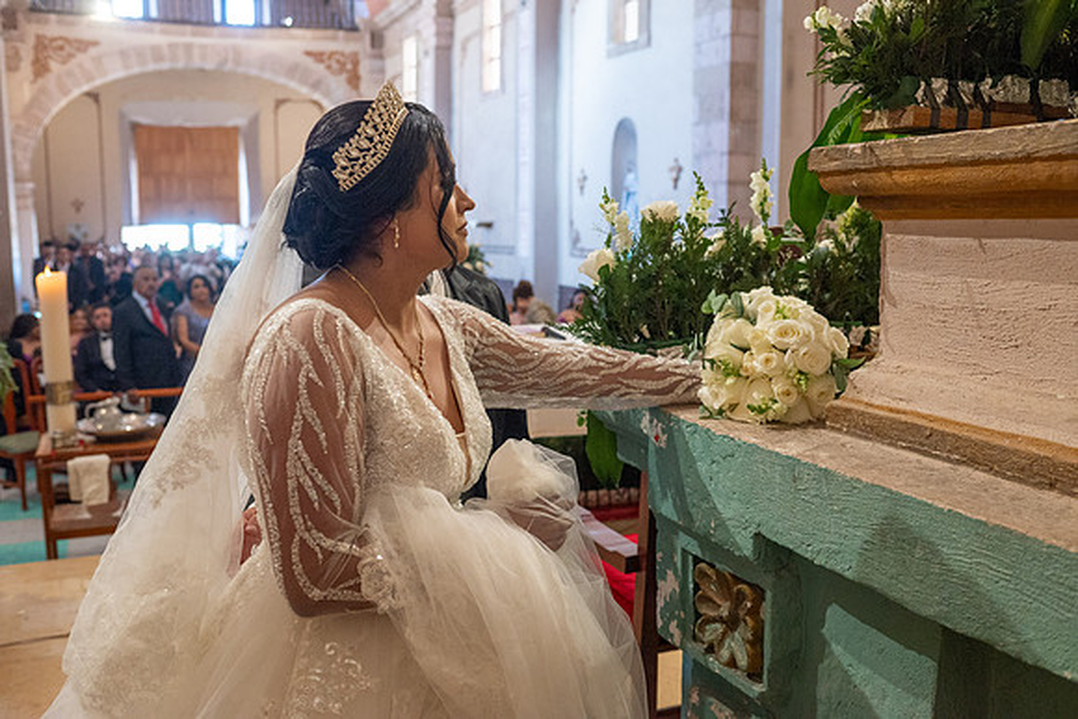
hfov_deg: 54.4
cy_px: 360
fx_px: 1048
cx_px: 539
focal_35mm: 35
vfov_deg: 37.9
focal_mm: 35
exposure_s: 1/100
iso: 2500
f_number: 4
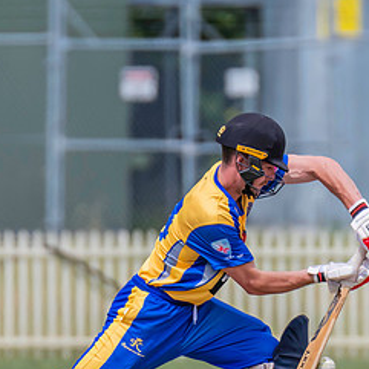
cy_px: 283
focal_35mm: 1321
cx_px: 187
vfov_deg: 1.3
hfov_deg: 1.3
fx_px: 15932
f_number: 6.3
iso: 800
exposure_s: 1/2500
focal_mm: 500
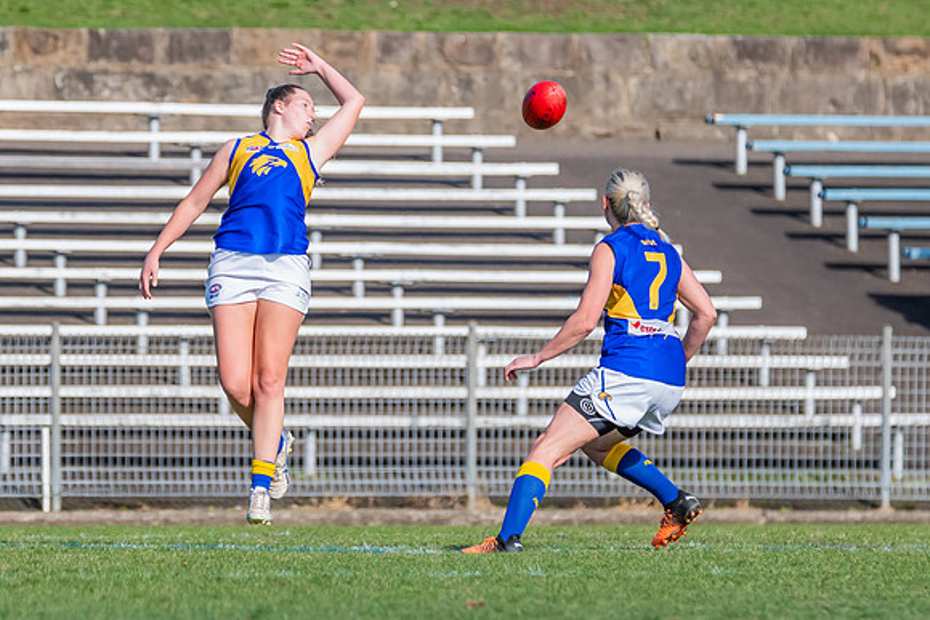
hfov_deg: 2.5
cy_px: 296
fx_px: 21444
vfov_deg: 1.7
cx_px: 483
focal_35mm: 830
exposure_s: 1/1600
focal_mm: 420
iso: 800
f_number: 9
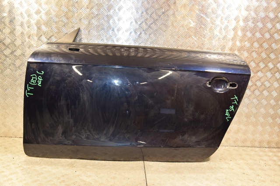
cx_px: 140
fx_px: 280
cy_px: 93
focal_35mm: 36
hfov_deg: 53.2
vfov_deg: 36.8
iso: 800
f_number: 5
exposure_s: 1/100
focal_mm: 24
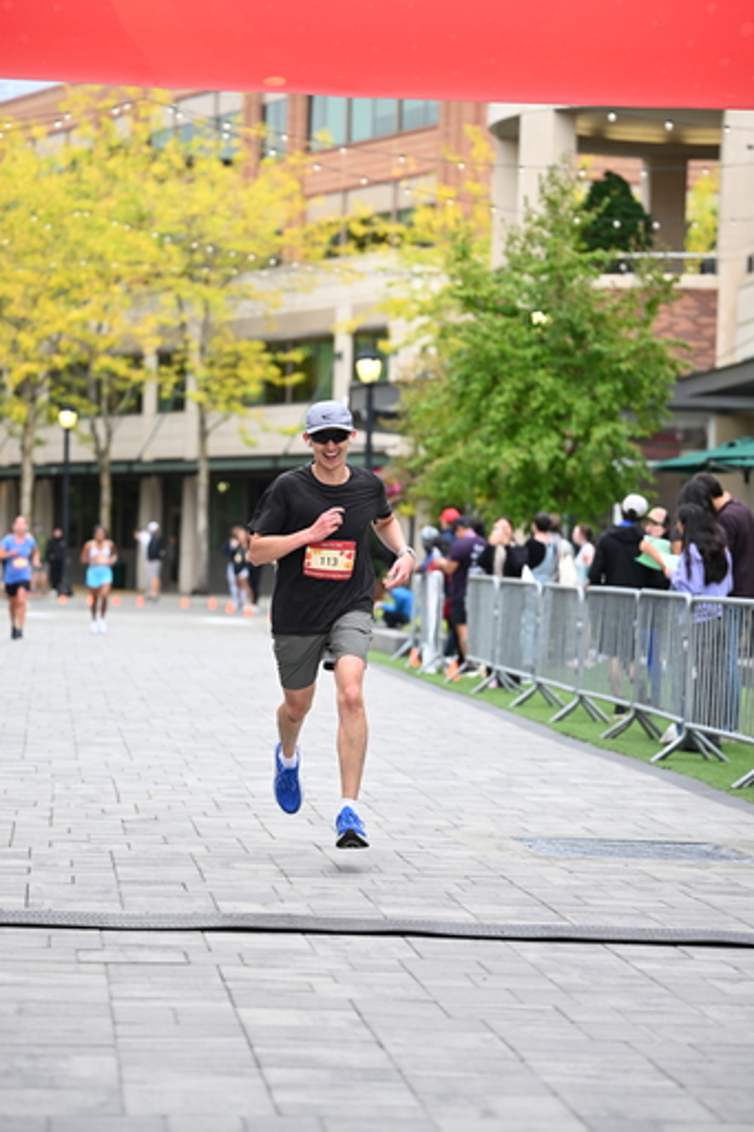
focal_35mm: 100
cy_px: 533
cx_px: 355
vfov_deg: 20.4
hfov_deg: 13.7
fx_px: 3144
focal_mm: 93
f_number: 2.8
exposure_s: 1/1600
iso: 640
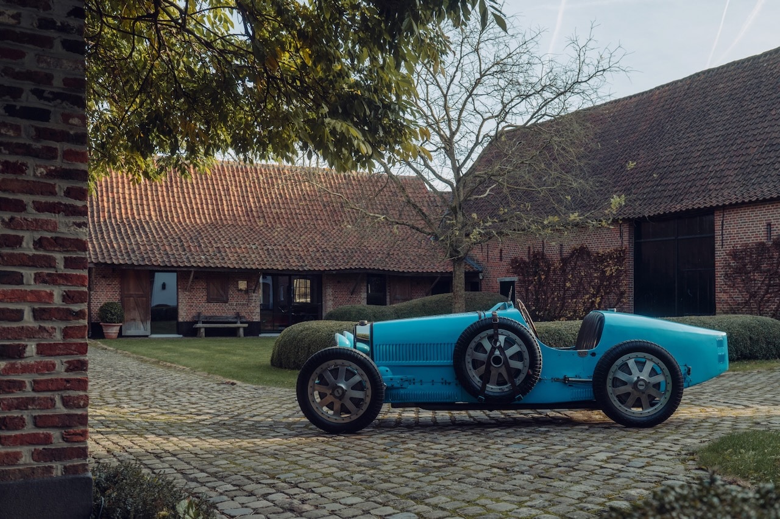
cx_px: 390
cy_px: 260
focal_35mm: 35
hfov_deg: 54.5
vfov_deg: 37.8
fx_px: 758
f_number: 6.3
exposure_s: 1/160
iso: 400
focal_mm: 35
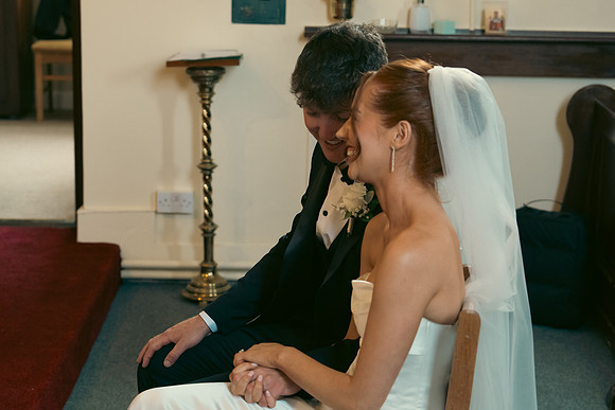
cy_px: 205
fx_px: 1384
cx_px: 308
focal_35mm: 81
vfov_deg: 16.9
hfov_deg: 25.1
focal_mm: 54
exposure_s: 1/200
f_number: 3.5
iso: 2000
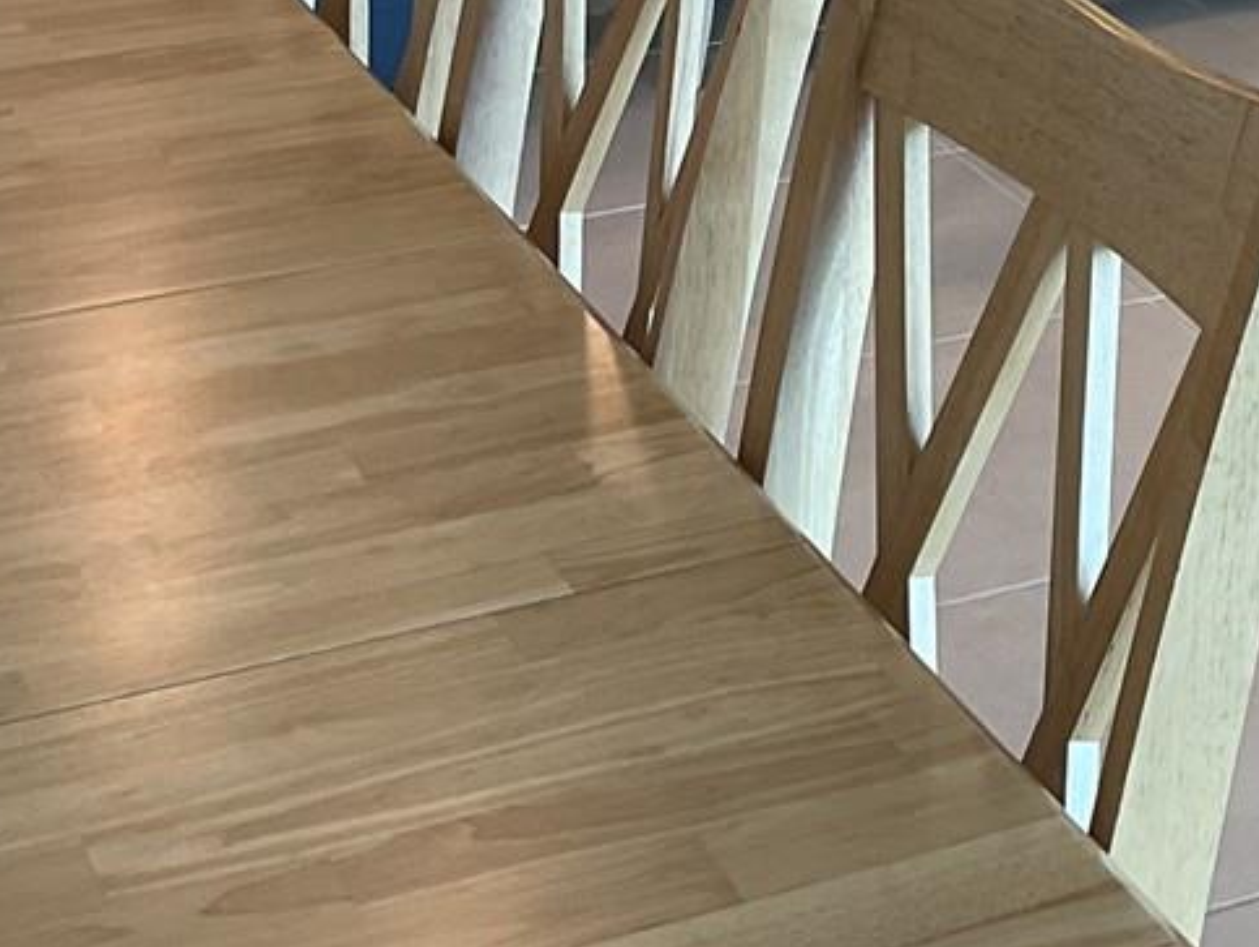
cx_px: 1353
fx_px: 3494
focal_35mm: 96
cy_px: -527
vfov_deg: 14.3
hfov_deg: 19.6
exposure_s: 1/60
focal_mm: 3
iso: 40
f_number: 1.8
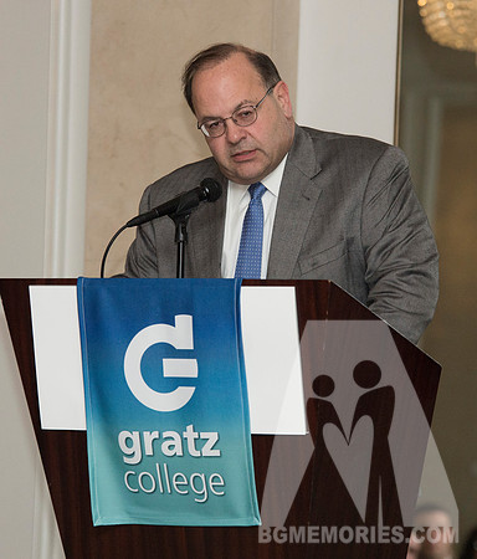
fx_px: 4738
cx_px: 254
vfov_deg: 6.8
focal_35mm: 279
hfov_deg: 5.8
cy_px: 274
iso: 1600
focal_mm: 175
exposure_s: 1/125
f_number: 5.6
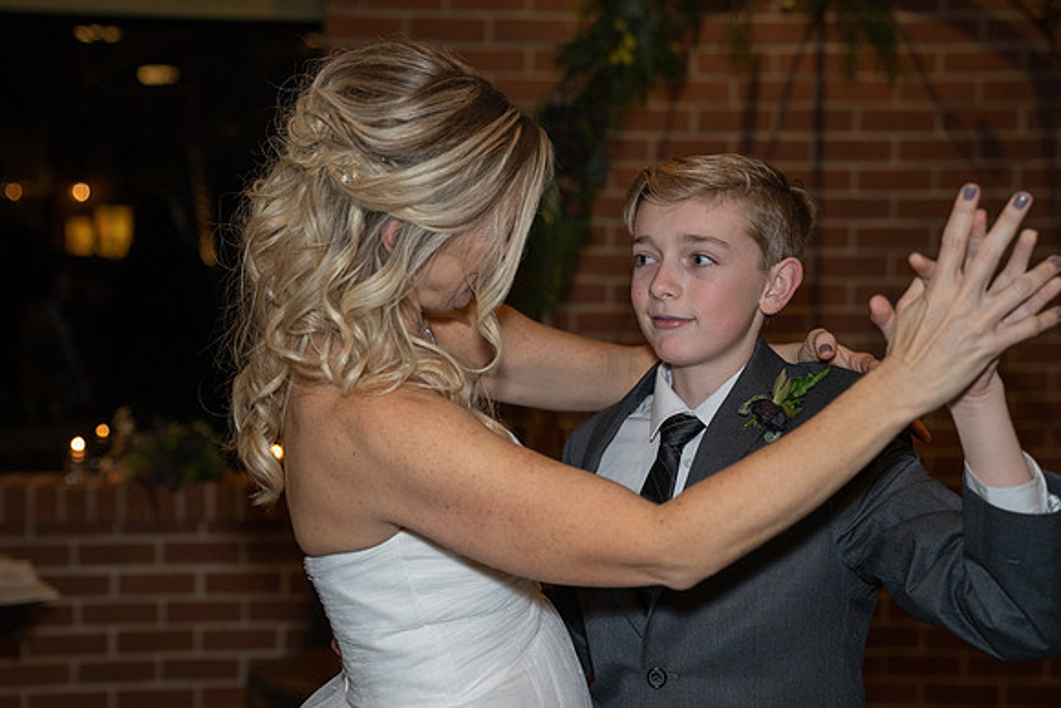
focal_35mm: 52
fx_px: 1533
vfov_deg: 26.0
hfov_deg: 38.2
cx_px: 530
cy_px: 354
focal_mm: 52
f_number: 2.8
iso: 2000
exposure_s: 1/125
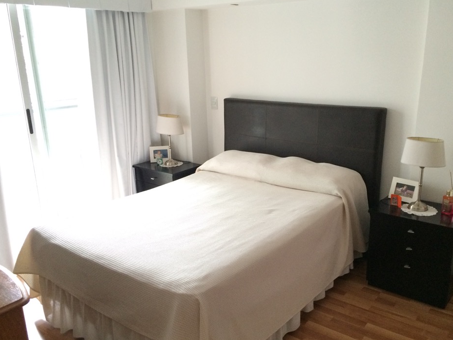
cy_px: 179
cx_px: 244
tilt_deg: -16.5
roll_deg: +0.1
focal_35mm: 32
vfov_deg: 44.1
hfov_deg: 56.8
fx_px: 419
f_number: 2.2
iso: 320
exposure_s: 1/25
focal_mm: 4.15
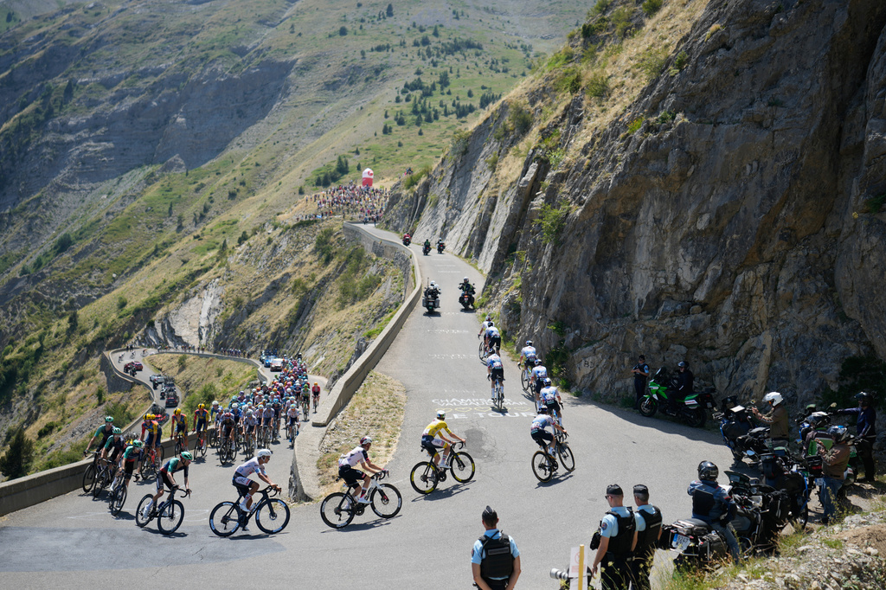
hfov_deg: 54.4
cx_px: 443
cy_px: 295
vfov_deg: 37.8
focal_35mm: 35
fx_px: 861
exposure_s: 1/1250
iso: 100
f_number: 2.8
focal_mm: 35
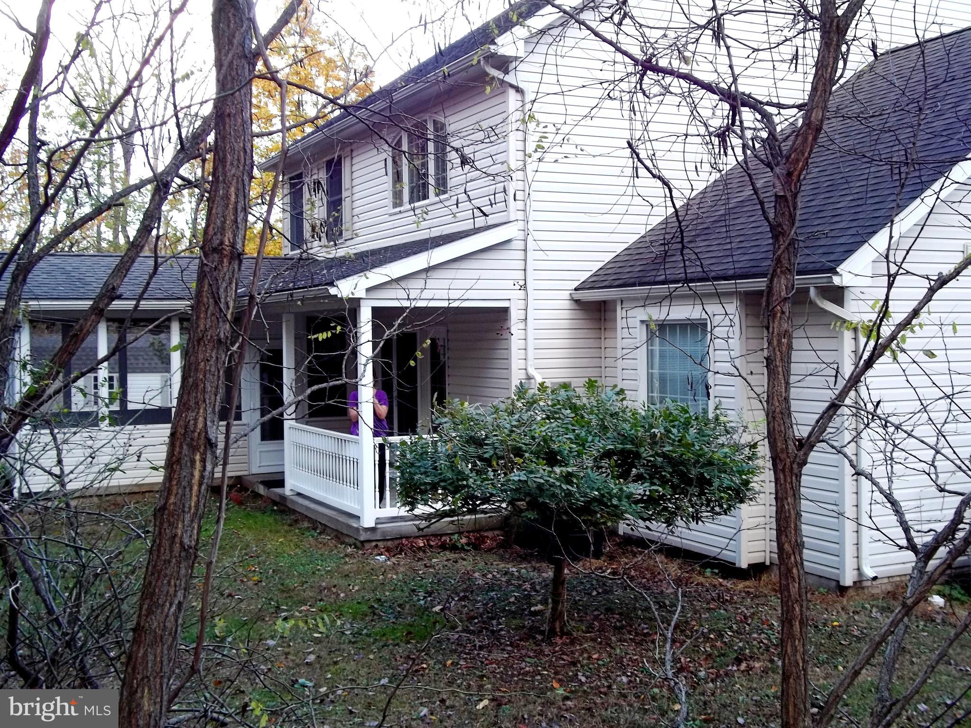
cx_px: 486
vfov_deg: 36.8
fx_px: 1094
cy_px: 364
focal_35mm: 39
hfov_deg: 47.9
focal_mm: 7.1
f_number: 3.2
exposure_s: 1/50
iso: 64
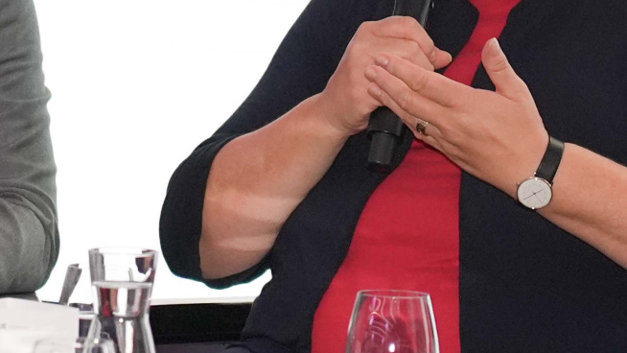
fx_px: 7515
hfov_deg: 4.8
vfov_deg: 2.7
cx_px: 73
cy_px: 105
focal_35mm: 452
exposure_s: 1/500
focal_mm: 105
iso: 3200
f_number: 4
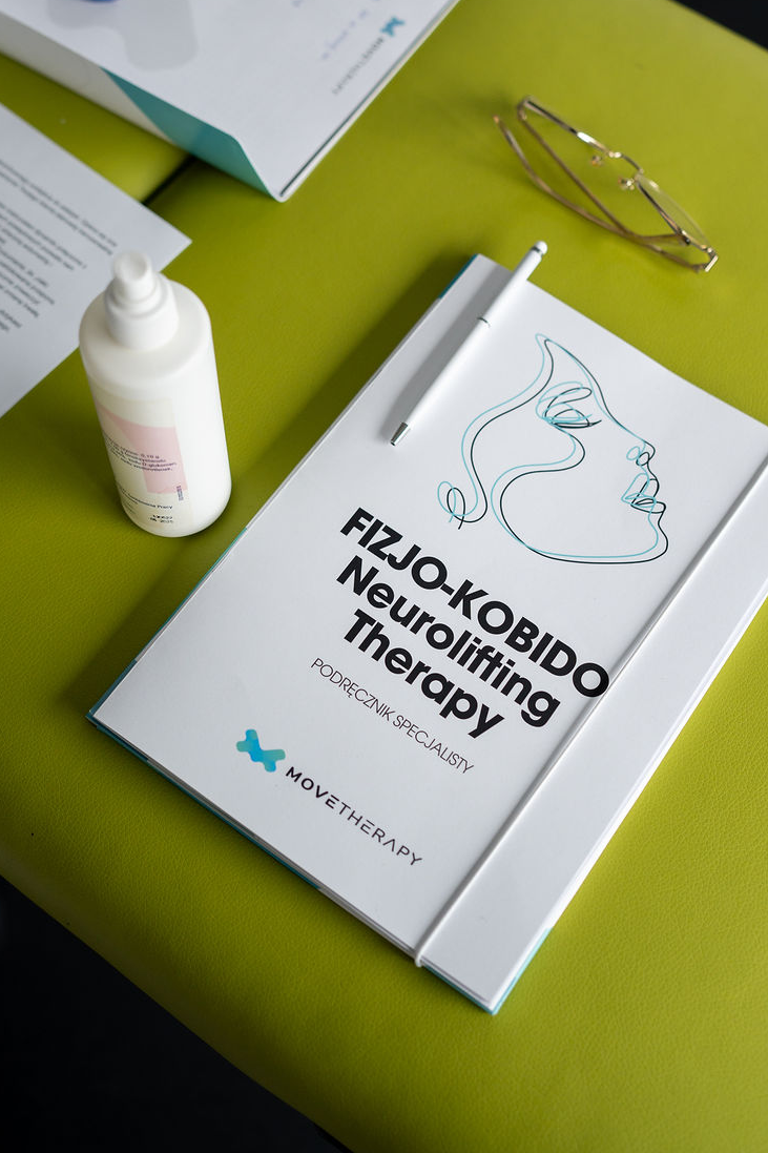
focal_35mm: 49
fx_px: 1568
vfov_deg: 40.1
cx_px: 424
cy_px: 447
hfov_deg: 27.5
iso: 200
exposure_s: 1/320
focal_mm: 35
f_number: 2.2
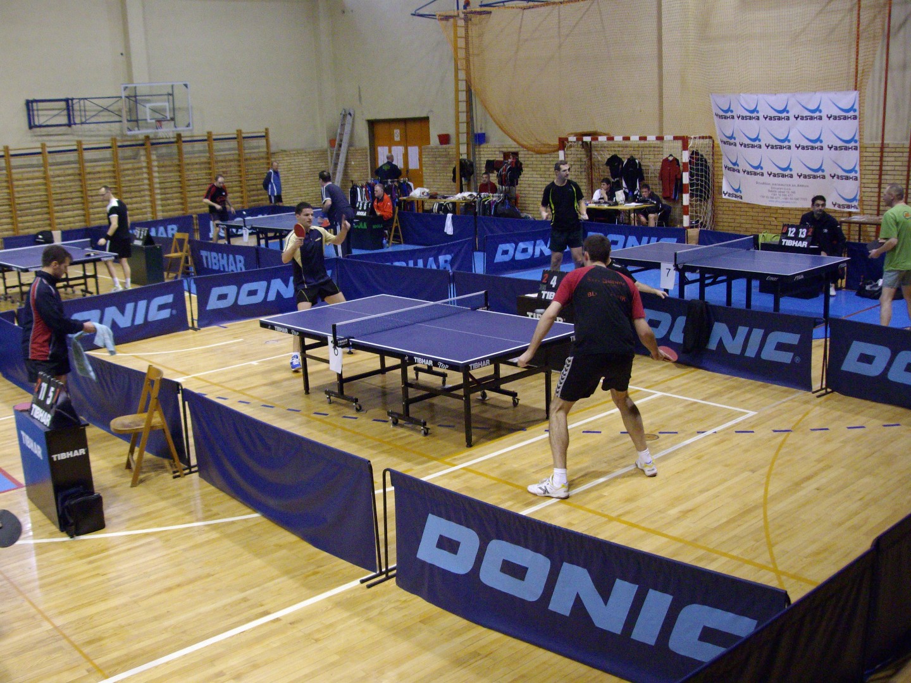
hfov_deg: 51.4
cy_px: 342
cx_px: 456
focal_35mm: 36
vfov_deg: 39.7
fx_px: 947
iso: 320
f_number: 2.7
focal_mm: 6
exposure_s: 1/60
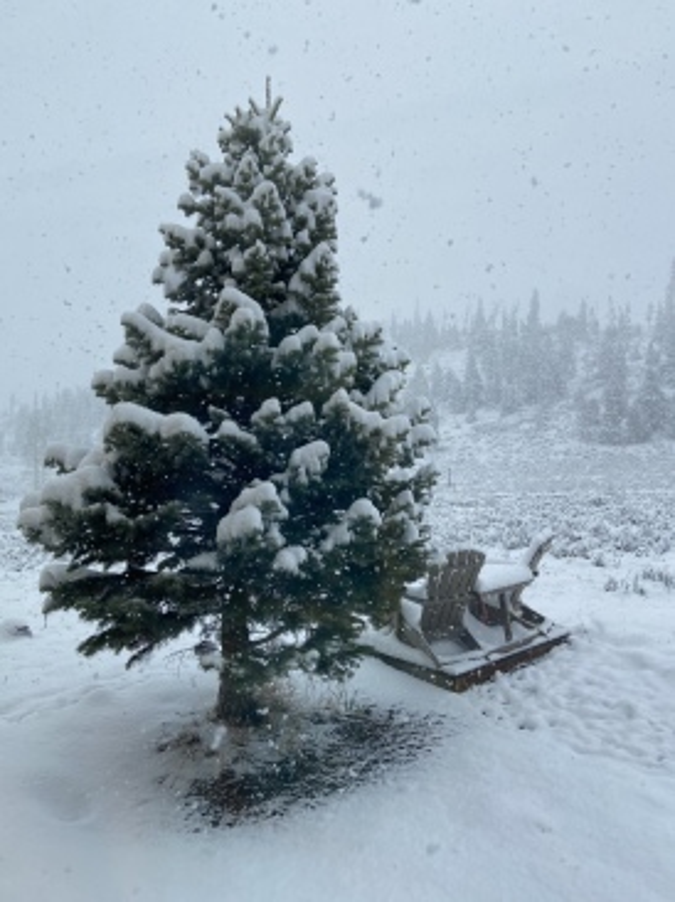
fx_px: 677
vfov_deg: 67.3
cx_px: 338
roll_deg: -0.3
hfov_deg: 53.0
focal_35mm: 26
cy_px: 451
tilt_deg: -0.2
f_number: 1.8
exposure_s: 1/767
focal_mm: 4.25
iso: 32
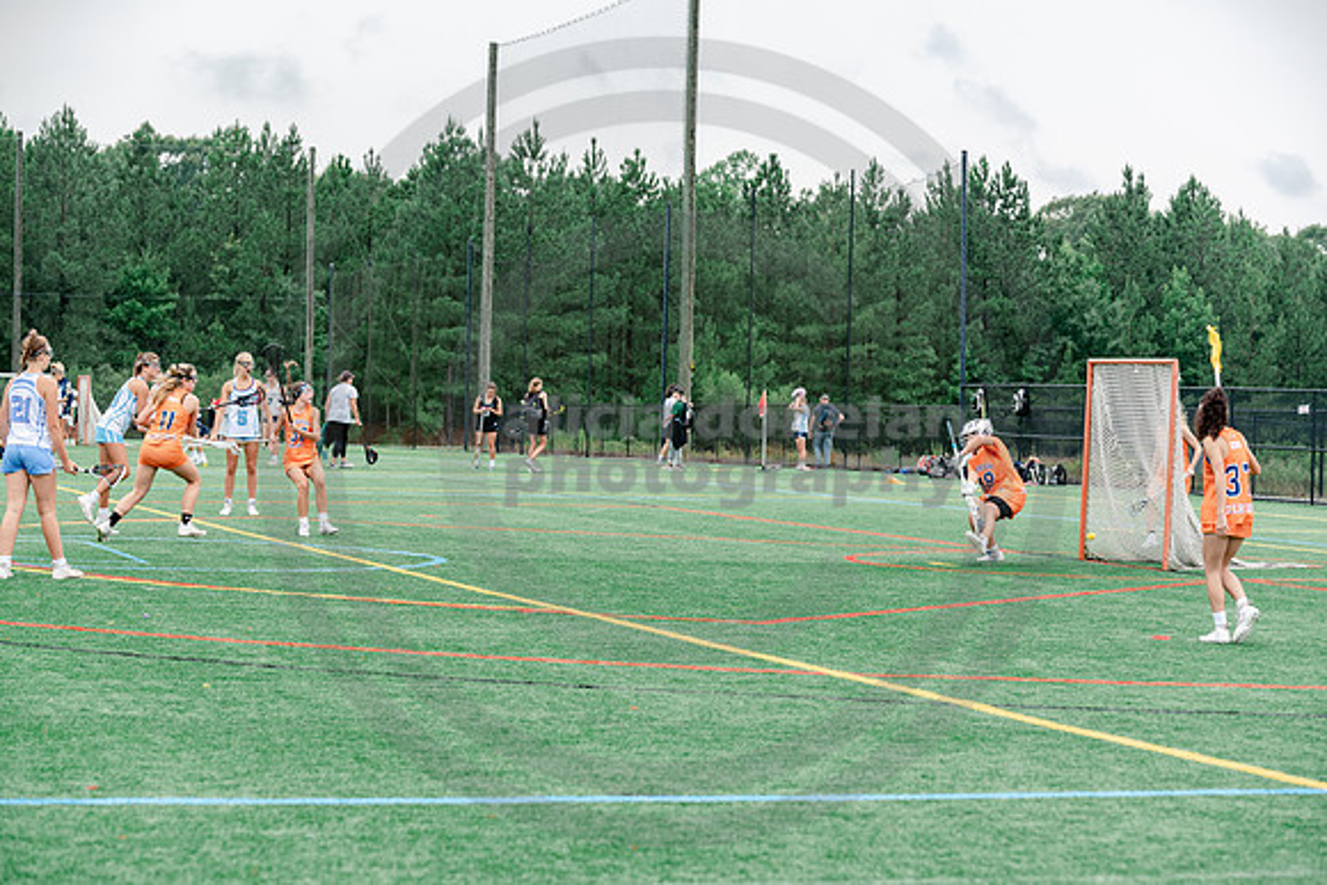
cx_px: 664
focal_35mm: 100
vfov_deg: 13.7
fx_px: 3687
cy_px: 442
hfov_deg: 20.4
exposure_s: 1/320
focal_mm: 100
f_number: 4.5
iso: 250
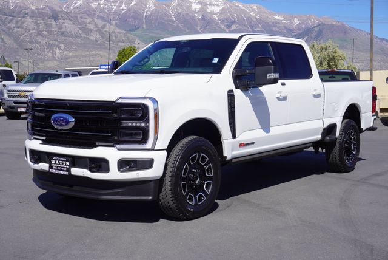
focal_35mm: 51
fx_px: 550
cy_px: 130
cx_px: 194
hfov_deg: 38.8
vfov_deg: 26.5
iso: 100
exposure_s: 1/160
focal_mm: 34
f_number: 11
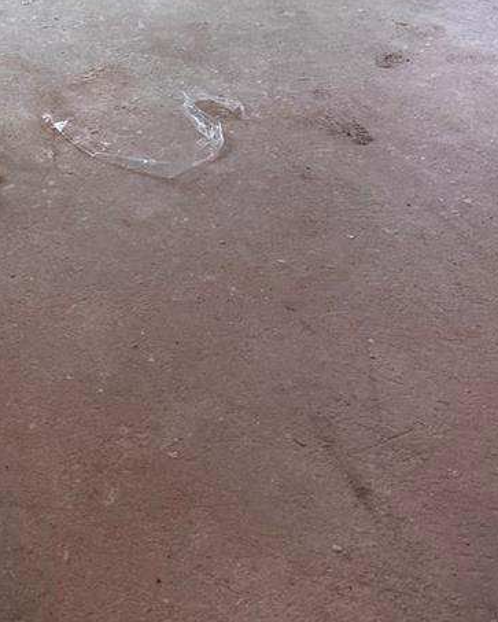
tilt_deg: -16.7
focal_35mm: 62
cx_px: 22
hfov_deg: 23.7
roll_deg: +2.6
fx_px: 1141
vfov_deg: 26.8
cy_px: -135
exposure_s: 1/60
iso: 200
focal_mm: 6.76
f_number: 1.78
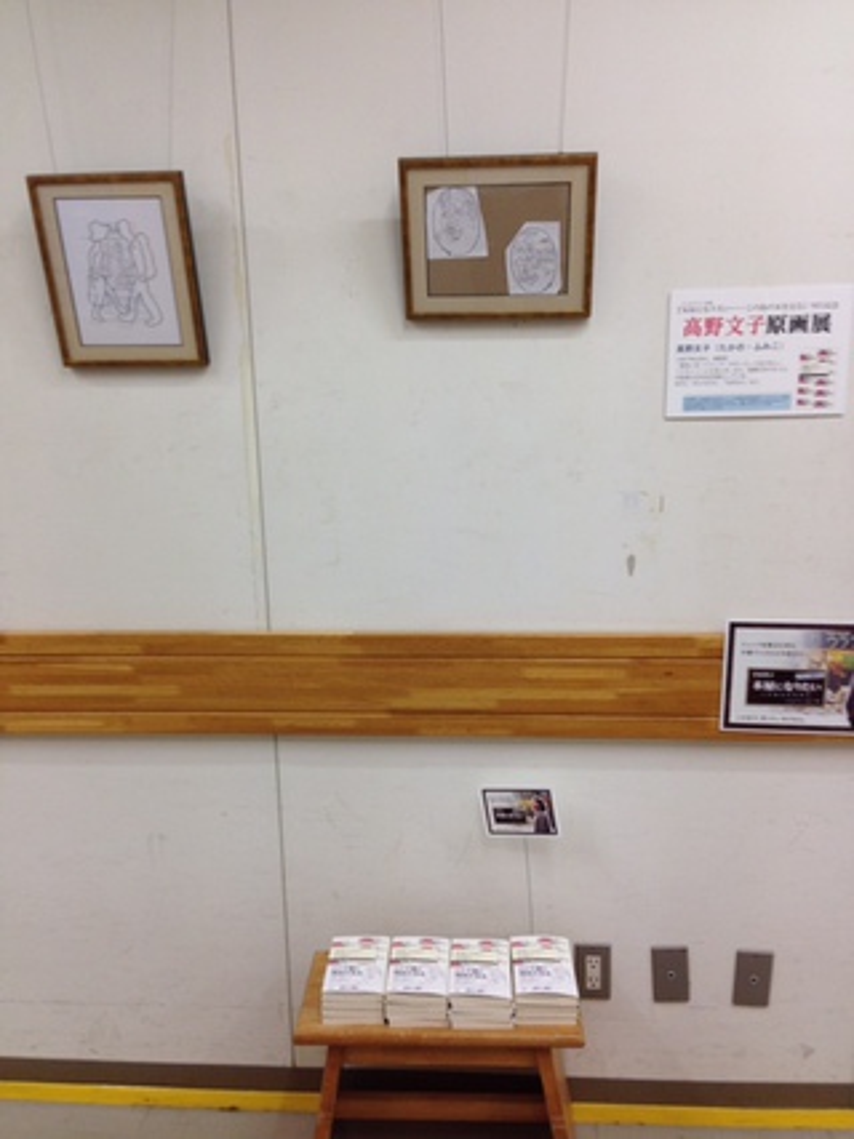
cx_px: 427
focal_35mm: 33
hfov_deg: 42.9
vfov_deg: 55.4
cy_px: 570
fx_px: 1086
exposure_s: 1/60
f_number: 2.4
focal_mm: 4.12
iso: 64
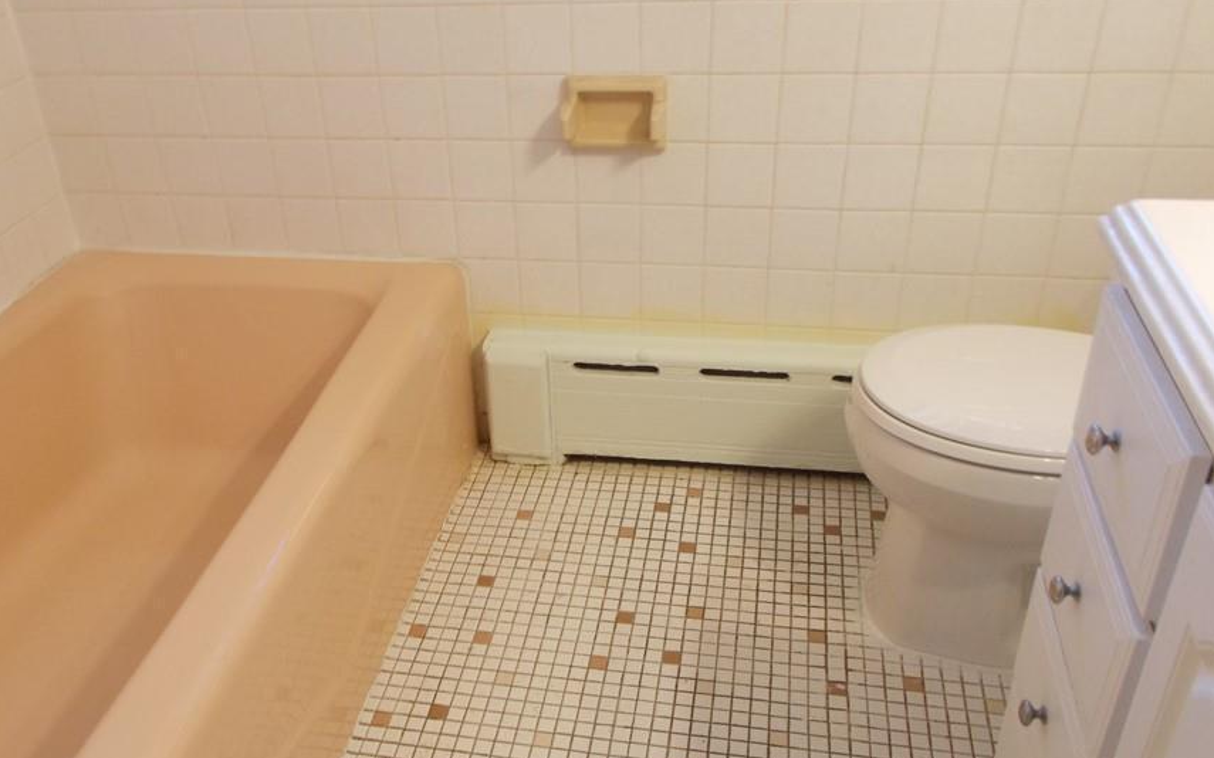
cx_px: 517
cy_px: 427
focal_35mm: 33
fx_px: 1092
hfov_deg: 57.9
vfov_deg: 38.2
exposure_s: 1/25
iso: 160
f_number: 3.2
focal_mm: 4.6
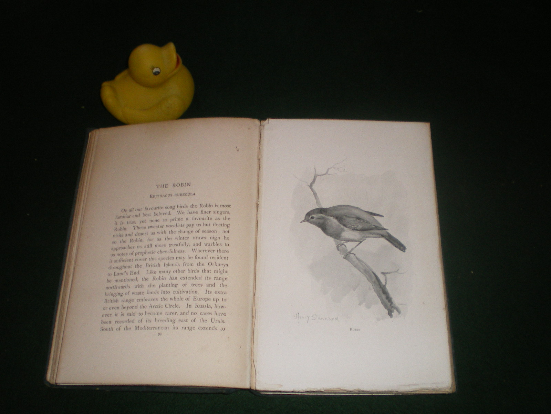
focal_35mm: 38
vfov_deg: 37.7
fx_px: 605
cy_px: 207
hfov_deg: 49.0
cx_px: 276
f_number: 3.1
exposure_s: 1/50
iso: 200
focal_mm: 6.3
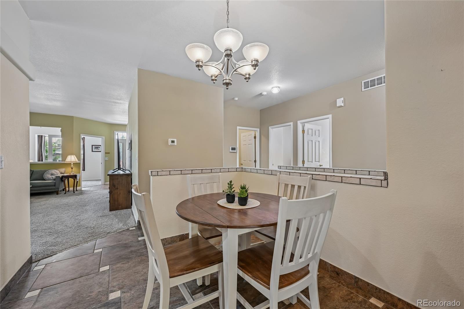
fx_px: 180
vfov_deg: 81.2
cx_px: 232
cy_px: 154
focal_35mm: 14
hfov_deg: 104.3
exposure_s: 1/4
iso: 400
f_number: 10
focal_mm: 14
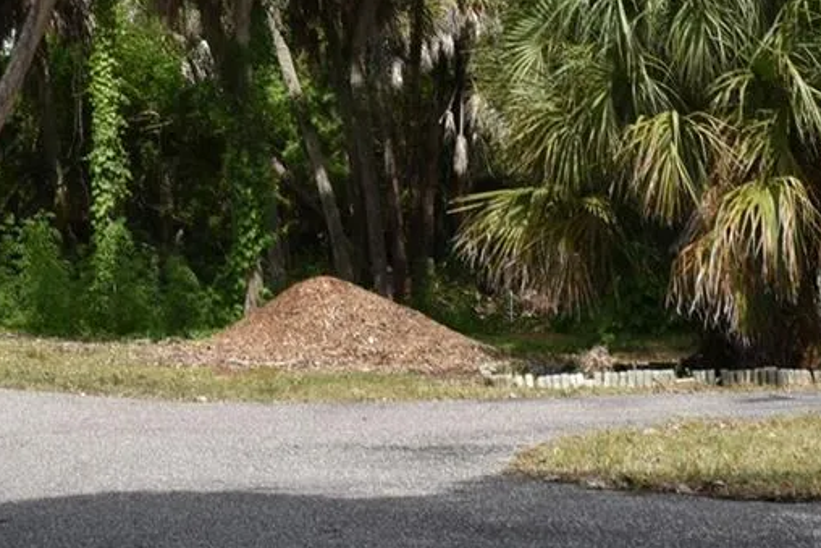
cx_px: 315
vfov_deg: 15.8
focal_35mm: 85
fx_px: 1939
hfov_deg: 23.9
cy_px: 5
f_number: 9
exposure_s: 1/200
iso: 100
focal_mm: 18
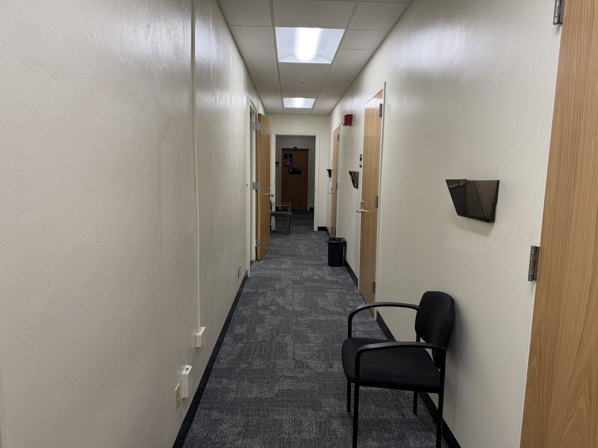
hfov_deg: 71.6
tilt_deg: -8.3
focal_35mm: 24
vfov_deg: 56.8
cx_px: 299
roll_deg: -1.9
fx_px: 415
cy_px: 224
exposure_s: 1/75
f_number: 1.78
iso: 64
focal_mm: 6.76
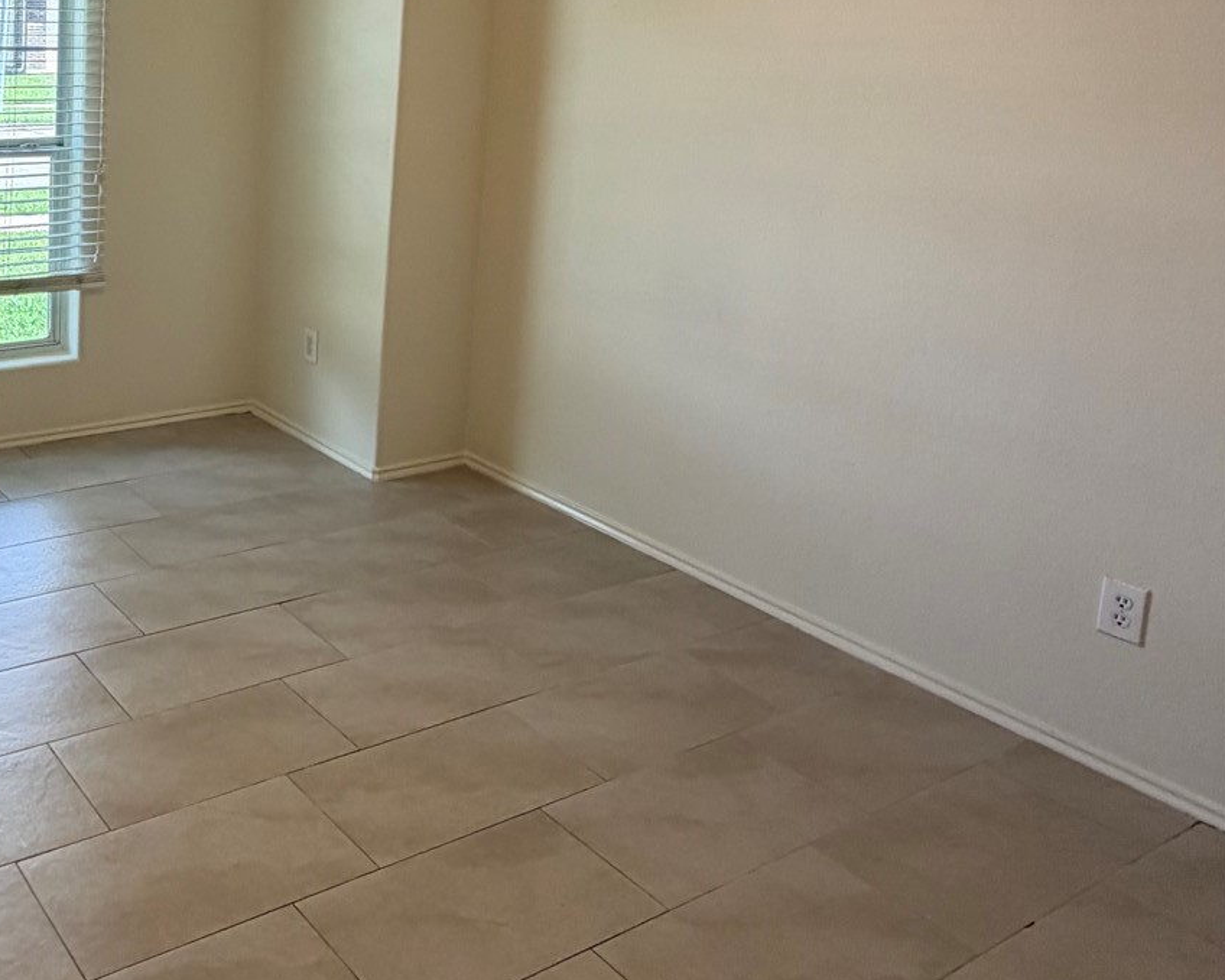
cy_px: 176
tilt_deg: -7.0
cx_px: 123
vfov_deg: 42.3
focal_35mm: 33
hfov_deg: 48.5
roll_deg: -1.9
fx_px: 1196
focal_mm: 2.22
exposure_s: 1/121
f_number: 2.2
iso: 125
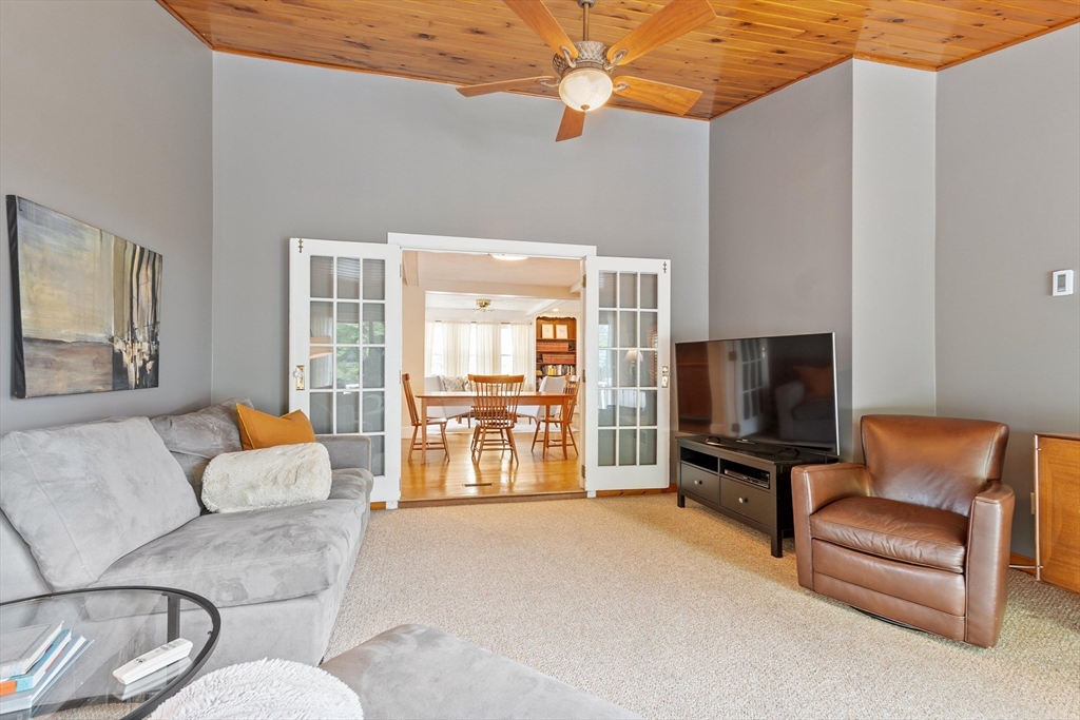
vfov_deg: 77.3
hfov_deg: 100.4
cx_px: 540
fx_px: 450
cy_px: 360
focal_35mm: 15
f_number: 7.1
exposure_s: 1.3
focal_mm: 10
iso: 400
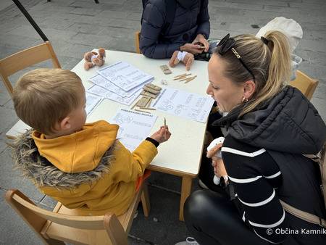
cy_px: 122
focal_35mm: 24
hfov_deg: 71.6
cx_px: 163
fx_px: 226
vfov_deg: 56.9
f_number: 1.78
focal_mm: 6.76
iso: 80
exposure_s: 1/1923
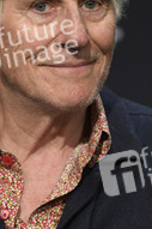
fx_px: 1326
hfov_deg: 6.6
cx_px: 51
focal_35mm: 209
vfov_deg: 9.9
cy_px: 108
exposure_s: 1/250
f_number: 3.5
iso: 1000
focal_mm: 100
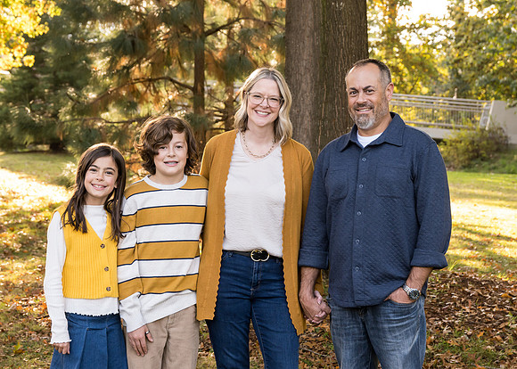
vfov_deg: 17.2
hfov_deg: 24.0
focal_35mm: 83
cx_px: 253
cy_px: 153
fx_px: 1218
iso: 1000
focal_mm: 50
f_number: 4
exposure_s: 1/400
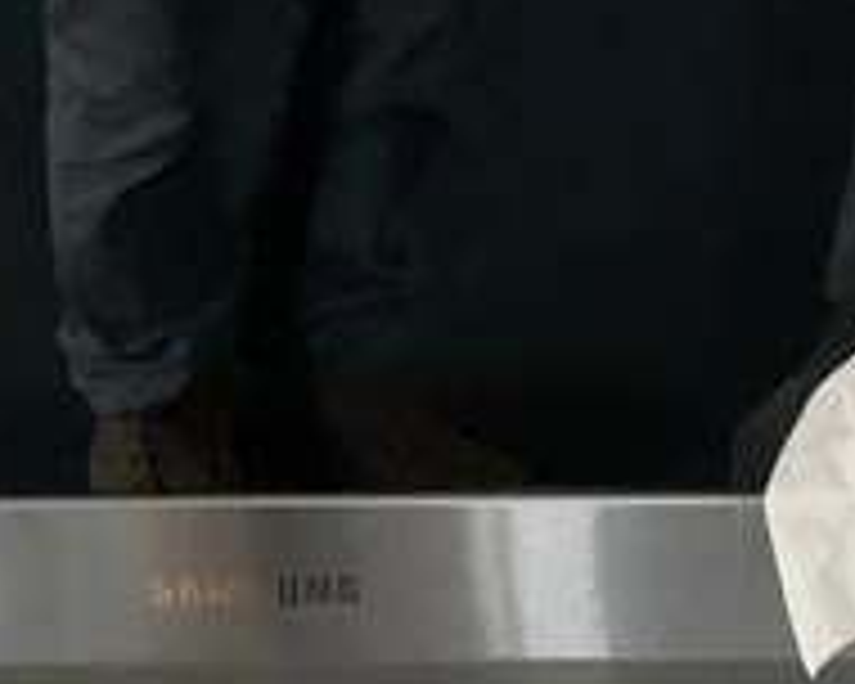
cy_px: 20
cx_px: 266
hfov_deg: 17.1
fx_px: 2834
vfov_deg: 13.6
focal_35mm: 112
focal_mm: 3
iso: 200
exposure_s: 1/60
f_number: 1.8
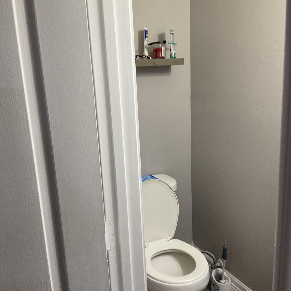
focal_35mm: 35
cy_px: 148
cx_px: 146
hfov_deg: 47.2
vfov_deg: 47.2
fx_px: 333
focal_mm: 3
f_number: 1.8
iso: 64
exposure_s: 1/60
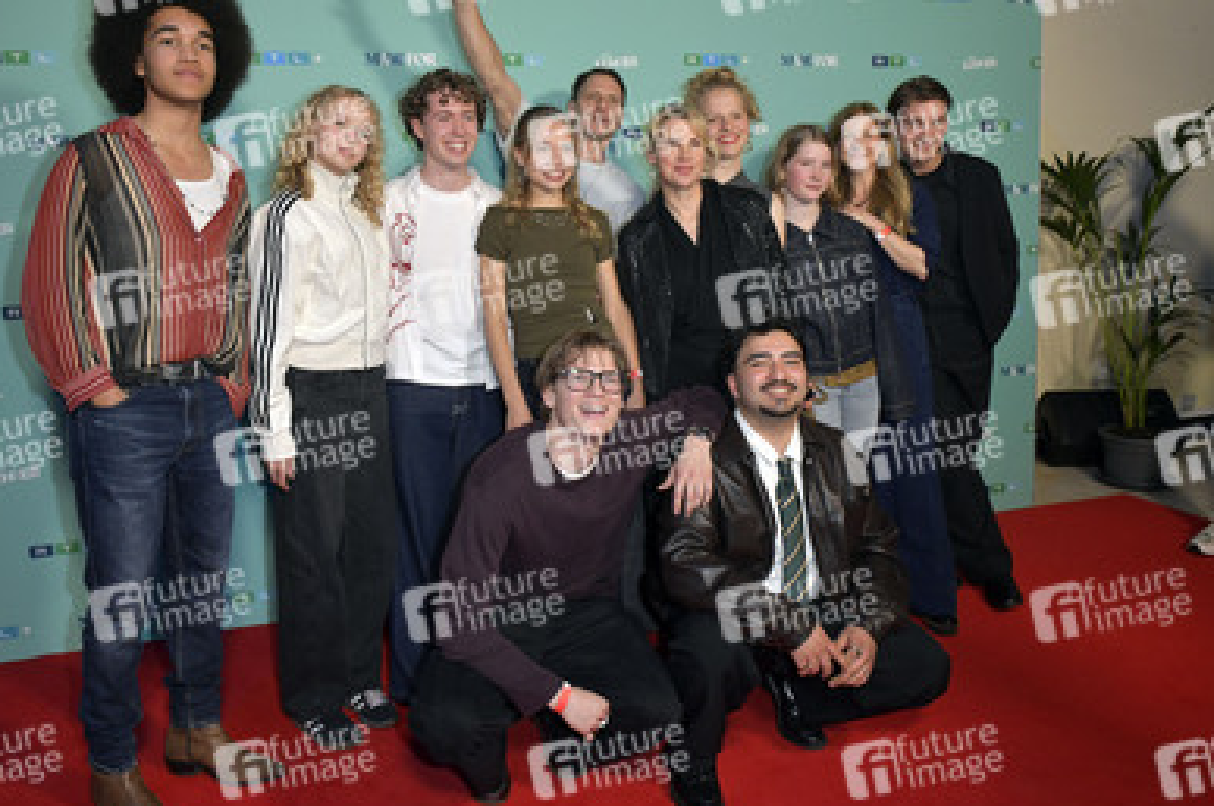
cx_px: 525
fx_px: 943
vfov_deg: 46.2
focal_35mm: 28
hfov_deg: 65.3
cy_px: 370
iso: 1600
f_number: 6.3
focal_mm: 24
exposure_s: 1/250
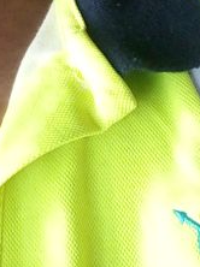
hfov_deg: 9.1
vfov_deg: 11.9
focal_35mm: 156
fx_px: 1204
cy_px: -168
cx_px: -141
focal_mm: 2.66
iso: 125
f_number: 2
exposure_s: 1/14.3
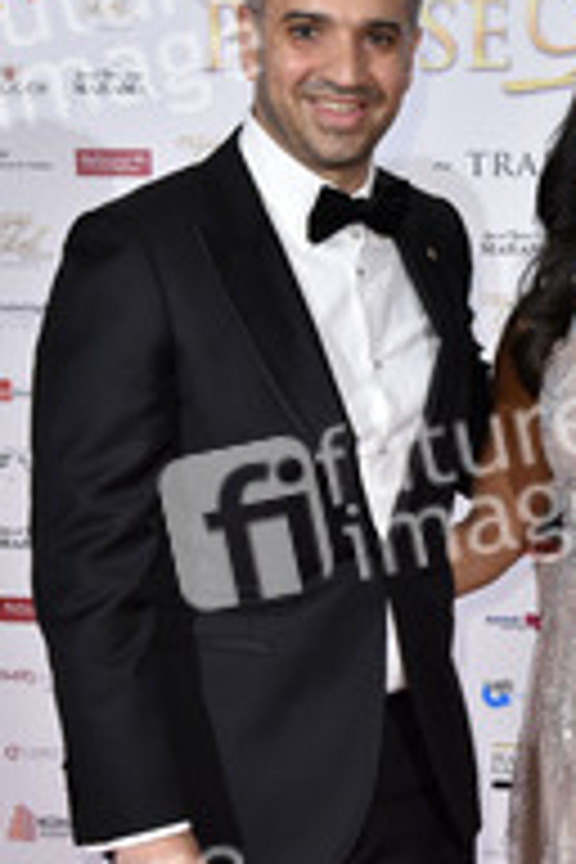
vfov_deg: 20.1
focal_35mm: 100
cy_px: 729
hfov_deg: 13.6
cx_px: 522
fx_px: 2400
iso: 2500
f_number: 5.6
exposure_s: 1/125
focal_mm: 48
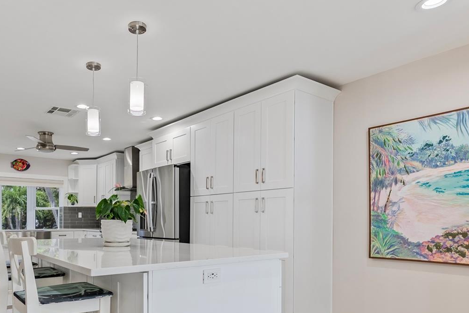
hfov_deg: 66.1
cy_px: 218
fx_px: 352
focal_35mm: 27
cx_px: 169
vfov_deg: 46.9
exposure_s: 1/13
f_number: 5
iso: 100
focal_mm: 17
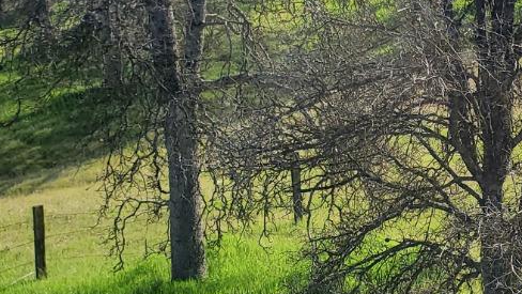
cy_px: 116
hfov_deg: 23.1
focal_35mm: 87
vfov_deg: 13.9
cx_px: 563
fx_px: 1205
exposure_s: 1/1735
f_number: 2.4
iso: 50
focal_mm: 4.3
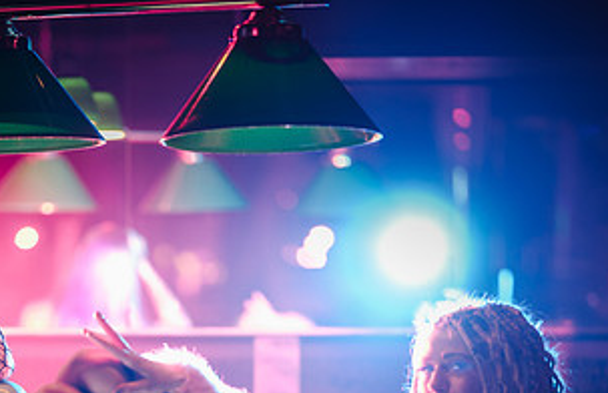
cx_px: 78
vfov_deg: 7.1
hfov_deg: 10.9
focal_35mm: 189
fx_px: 3163
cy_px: 466
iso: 800
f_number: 2
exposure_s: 1/125
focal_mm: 110
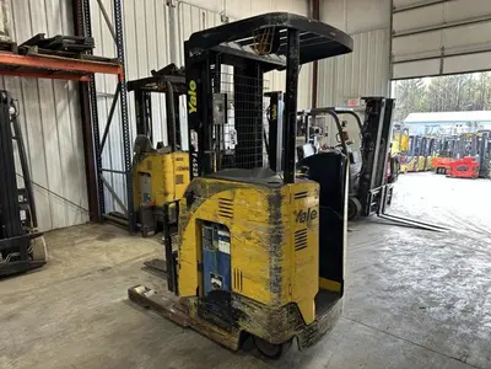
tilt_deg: -8.7
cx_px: 246
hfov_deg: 71.6
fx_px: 340
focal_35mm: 24
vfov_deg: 56.8
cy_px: 184
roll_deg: +0.8
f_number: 1.78
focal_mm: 6.86
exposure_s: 1/121
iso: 160
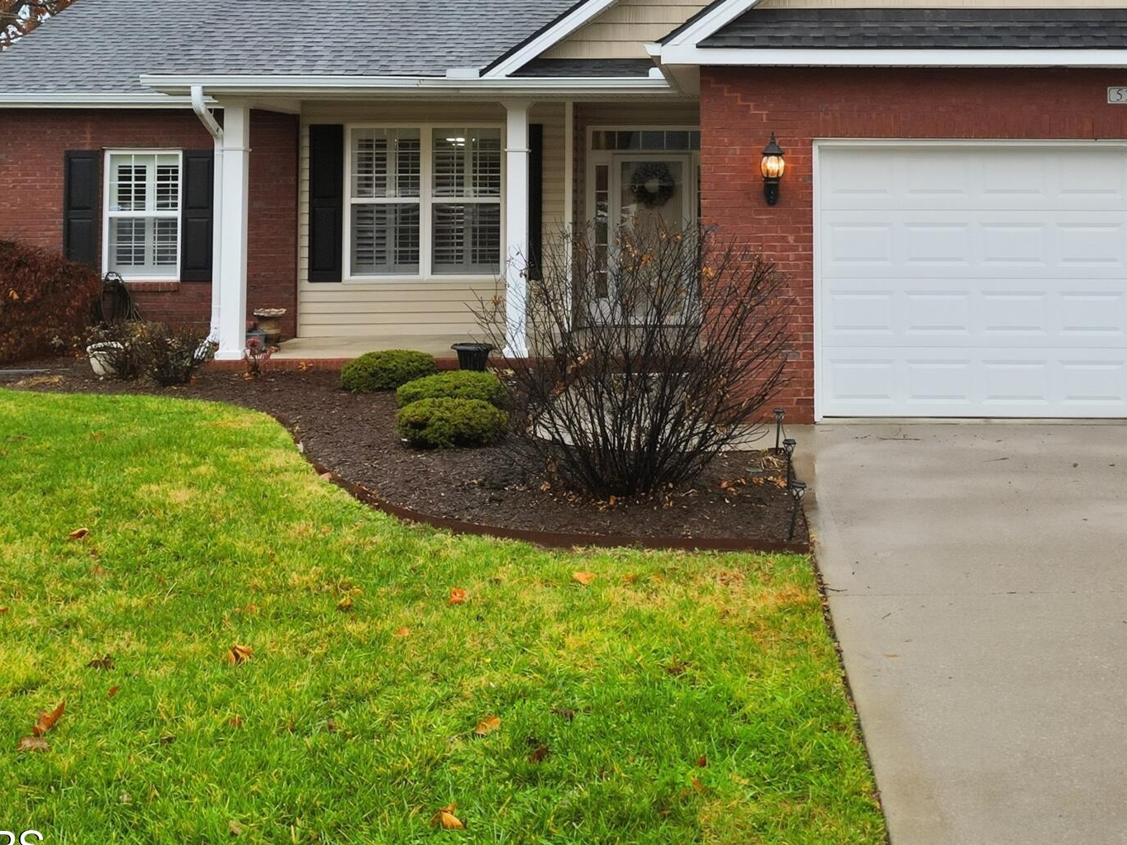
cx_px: 753
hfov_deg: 42.4
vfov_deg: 31.8
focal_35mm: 44
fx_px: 1433
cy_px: 143
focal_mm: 6.7
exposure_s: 1/2500
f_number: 1.7
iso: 100
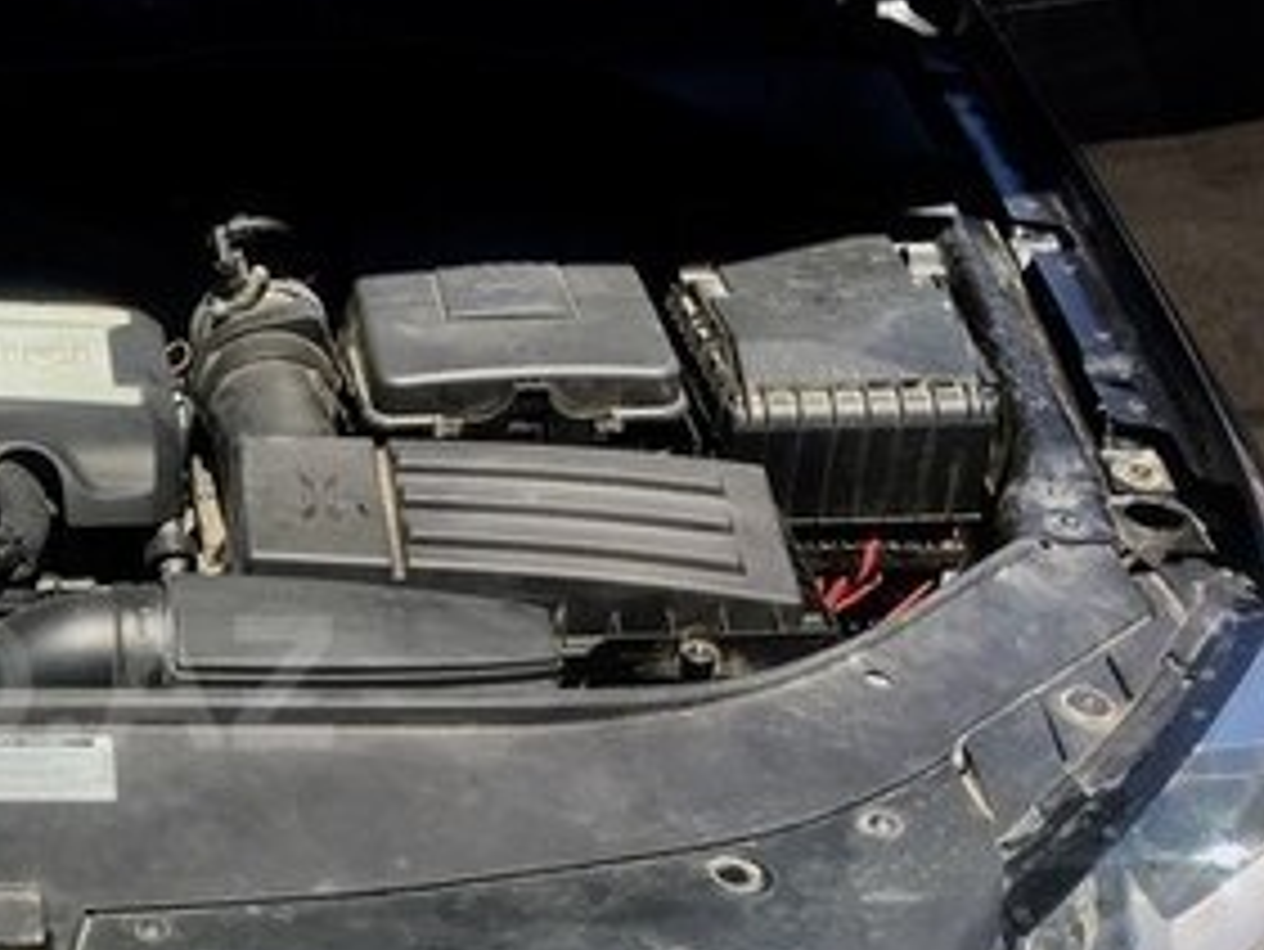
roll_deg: +1.5
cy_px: 682
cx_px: -126
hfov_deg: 26.3
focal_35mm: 68
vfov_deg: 21.5
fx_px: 2484
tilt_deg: -36.3
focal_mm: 4.15
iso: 25
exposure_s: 1/864
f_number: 2.2
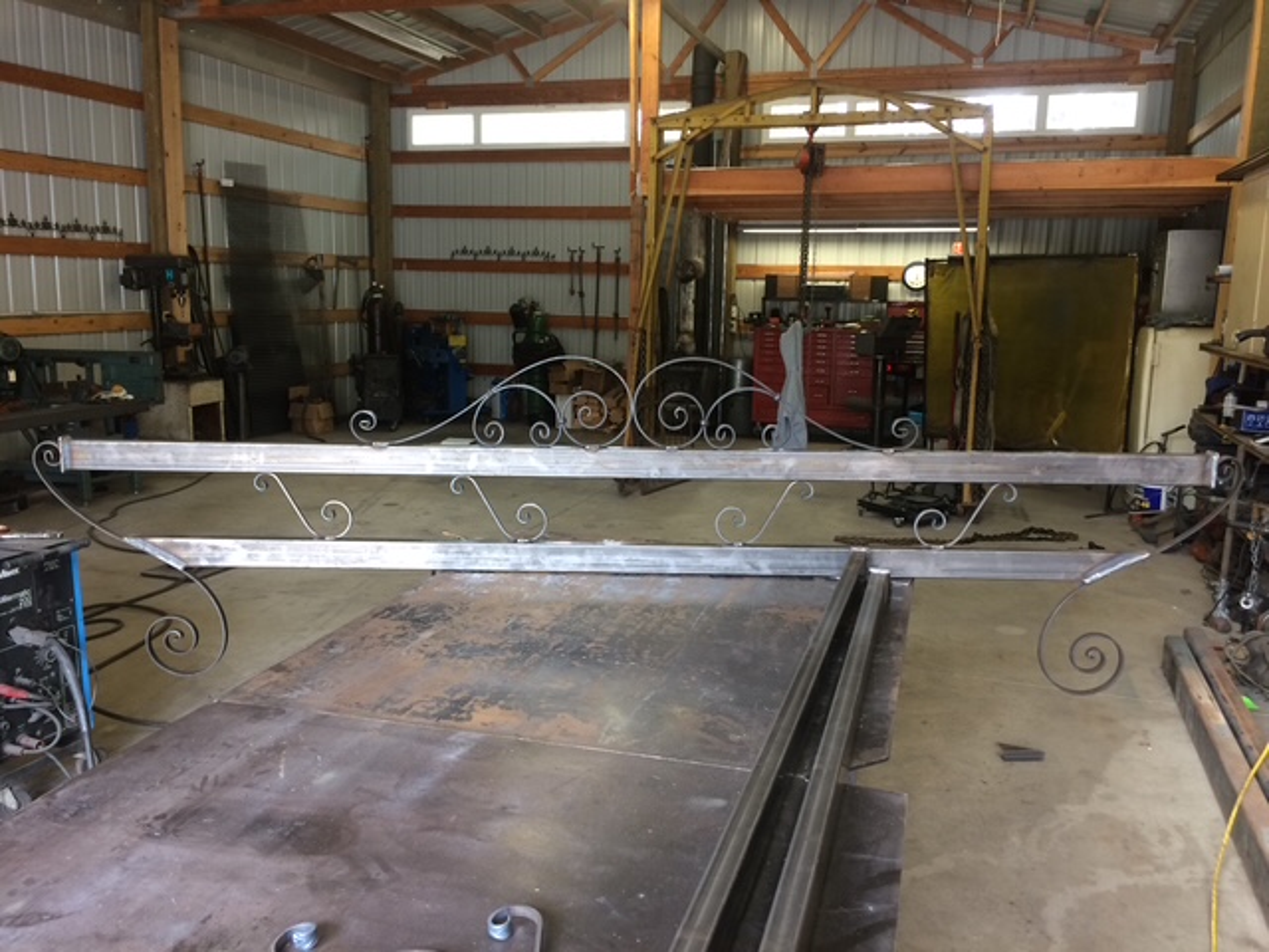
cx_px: 634
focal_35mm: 29
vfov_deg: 48.2
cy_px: 476
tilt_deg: -10.3
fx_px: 1063
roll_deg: -1.2
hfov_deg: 61.7
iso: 64
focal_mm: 4.15
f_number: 2.2
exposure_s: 1/30
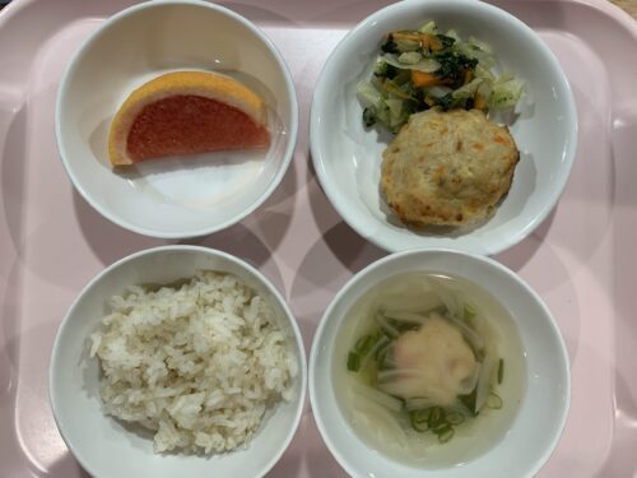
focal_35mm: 26
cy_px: 239
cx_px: 318
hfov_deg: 67.3
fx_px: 478
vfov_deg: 53.1
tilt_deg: -86.6
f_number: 1.8
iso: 100
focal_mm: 4.25
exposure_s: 1/78
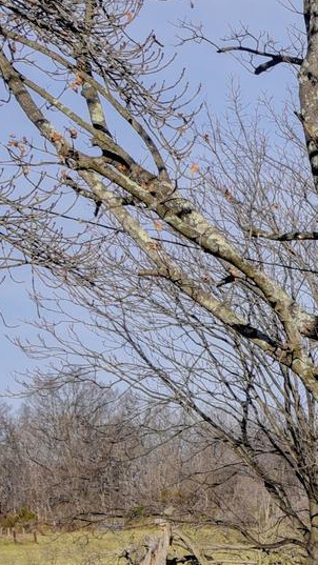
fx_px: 1679
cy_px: 470
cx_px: 1016
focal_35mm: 112
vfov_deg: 18.9
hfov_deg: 8.6
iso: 100
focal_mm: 28
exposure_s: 1/160
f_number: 10
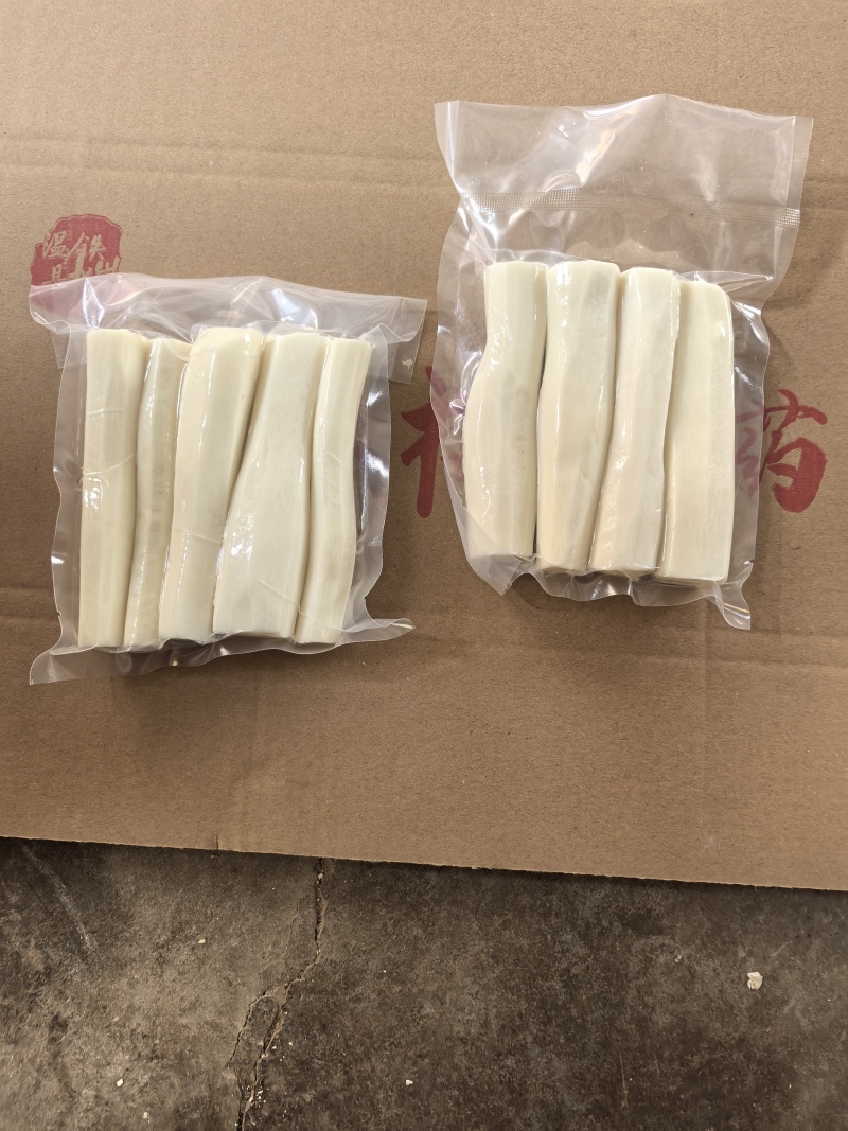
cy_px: 566
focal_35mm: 27
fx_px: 882
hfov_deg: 51.3
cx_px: 424
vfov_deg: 65.3
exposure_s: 1/762
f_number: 2
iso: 2000
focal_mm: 6.98
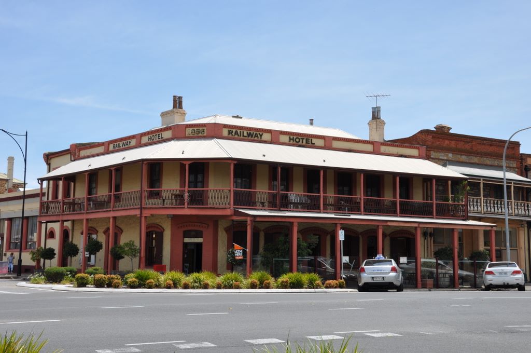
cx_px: 266
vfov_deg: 31.8
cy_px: 176
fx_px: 619
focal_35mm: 42
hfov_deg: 46.5
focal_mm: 28
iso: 200
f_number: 13
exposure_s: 1/160
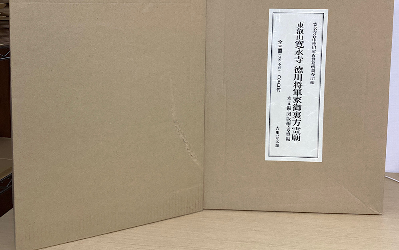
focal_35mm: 33
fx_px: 359
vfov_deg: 38.2
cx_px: 200
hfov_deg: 58.1
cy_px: 106
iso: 125
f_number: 2.4
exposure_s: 1/50
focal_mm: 3.3
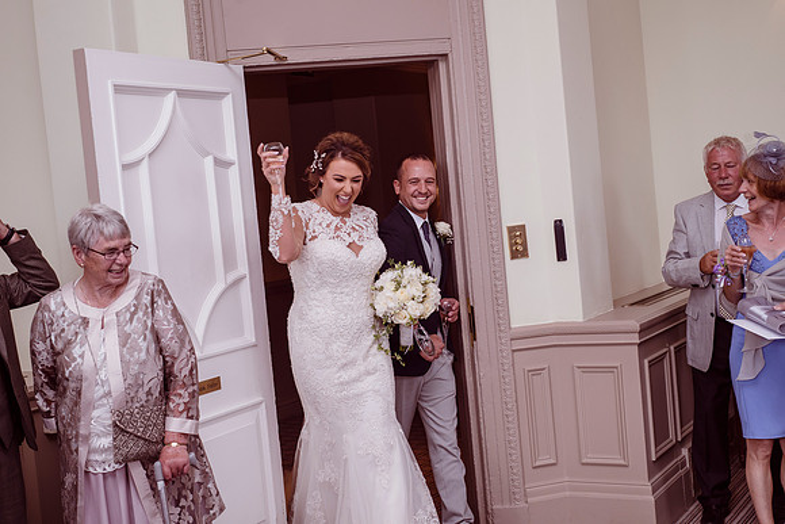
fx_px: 1090
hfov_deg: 39.6
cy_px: 262
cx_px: 392
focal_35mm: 50
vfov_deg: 27.0
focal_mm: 50
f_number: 5.6
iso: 400
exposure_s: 1/100
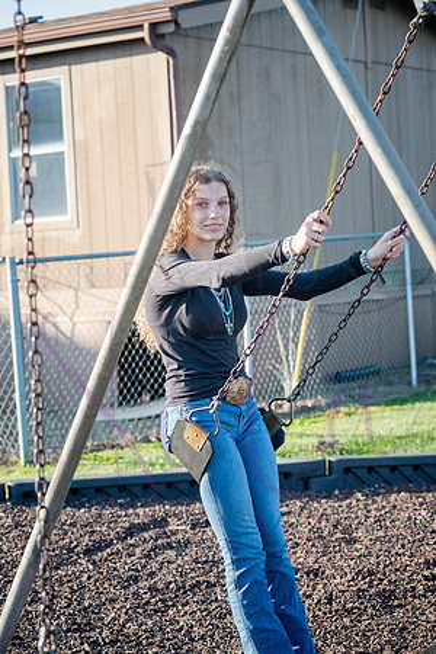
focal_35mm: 80
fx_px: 1453
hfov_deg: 17.1
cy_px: 327
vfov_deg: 25.4
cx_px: 218
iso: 1000
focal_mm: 80
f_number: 6.3
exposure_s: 1/800
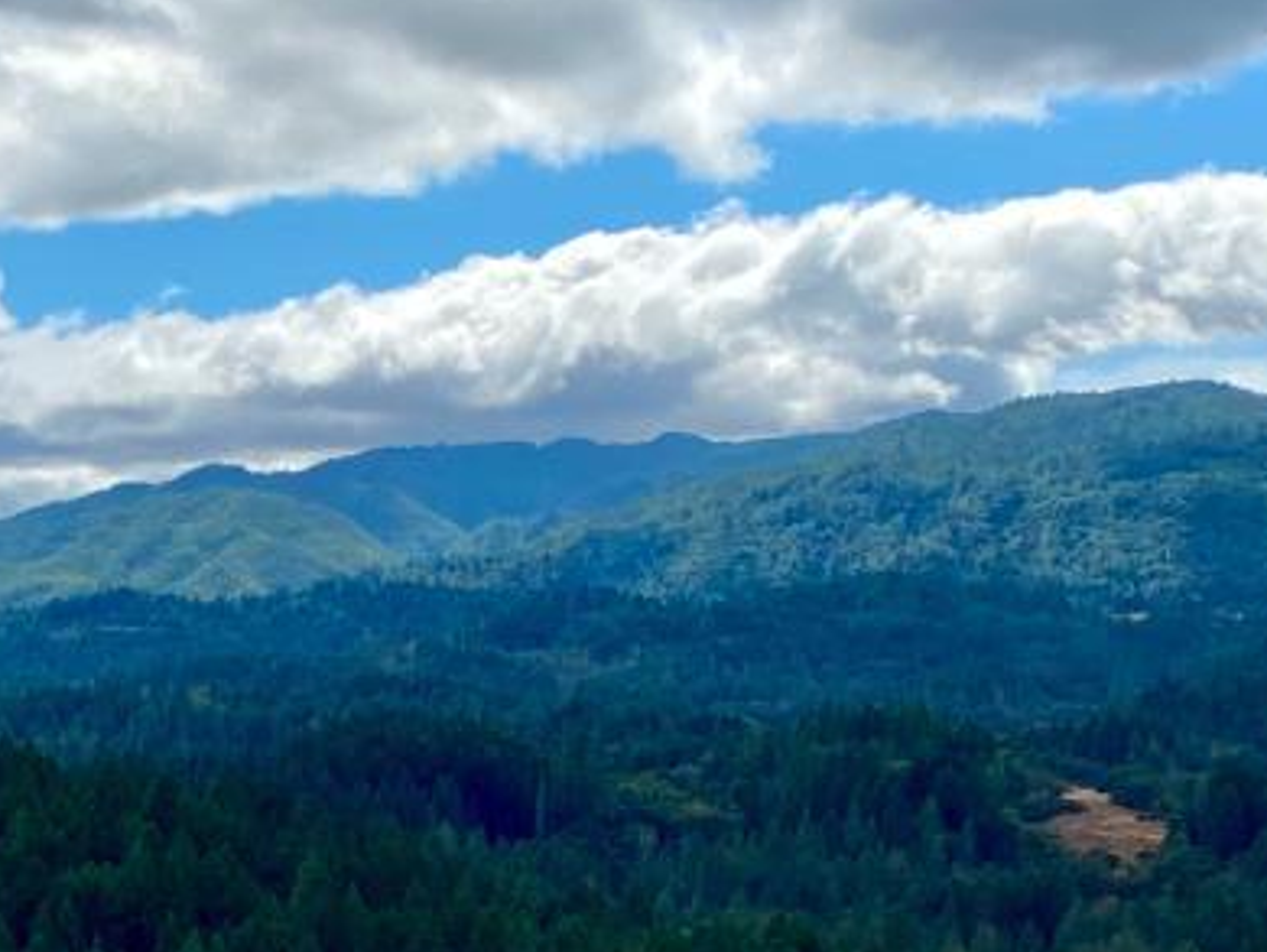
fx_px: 3662
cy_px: 973
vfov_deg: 14.5
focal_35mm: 100
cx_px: -94
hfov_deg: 18.9
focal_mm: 4.25
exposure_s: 1/3984
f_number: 1.8
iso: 32
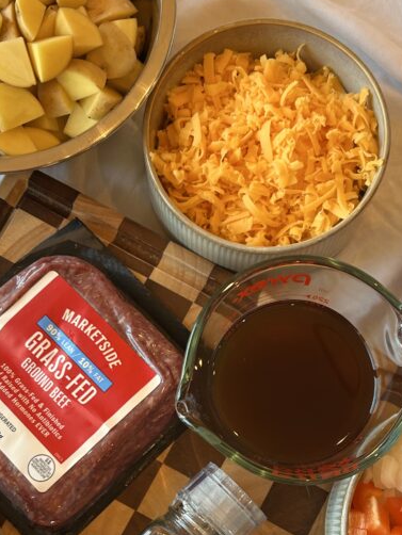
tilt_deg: -81.2
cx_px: 203
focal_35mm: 53
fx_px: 820
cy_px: 401
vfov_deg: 35.4
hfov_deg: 27.5
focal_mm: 5.7
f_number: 1.5
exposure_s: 1/120
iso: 100
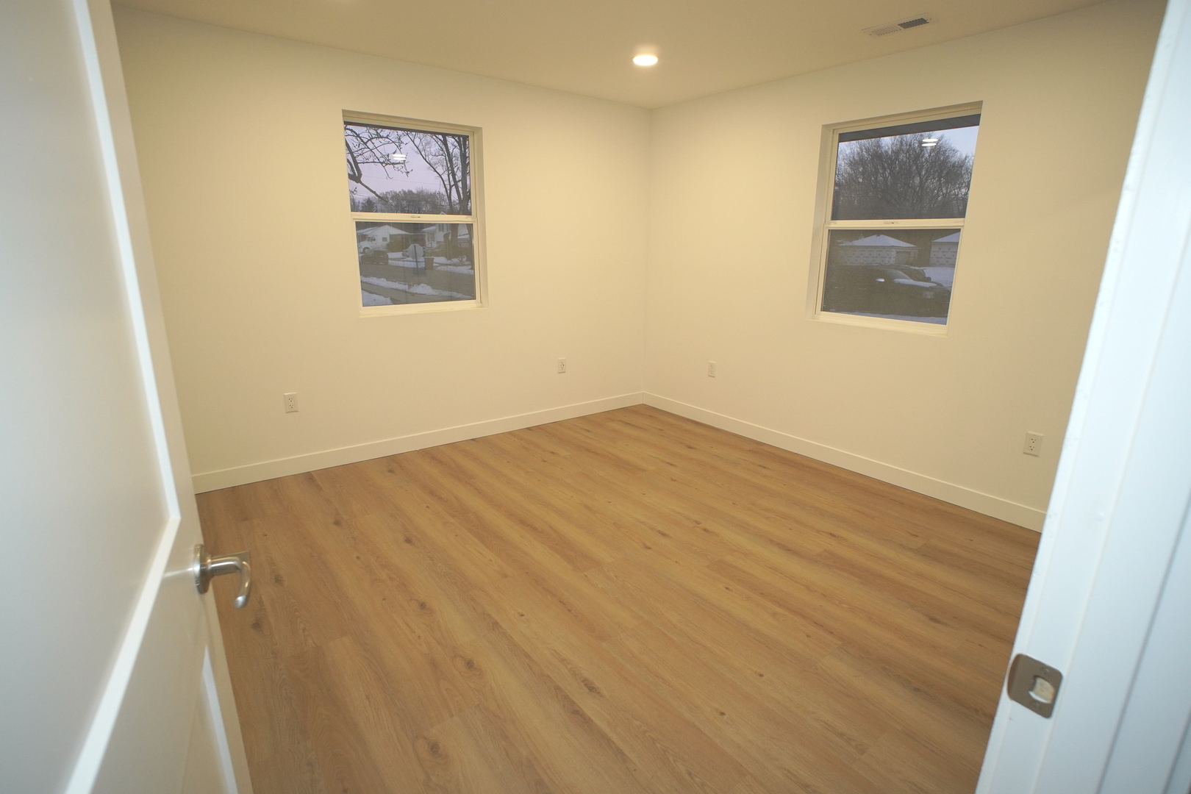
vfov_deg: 72.1
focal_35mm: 16
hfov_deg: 95.0
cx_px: 596
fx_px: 546
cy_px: 397
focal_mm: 11
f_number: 4
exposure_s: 1/160
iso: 800
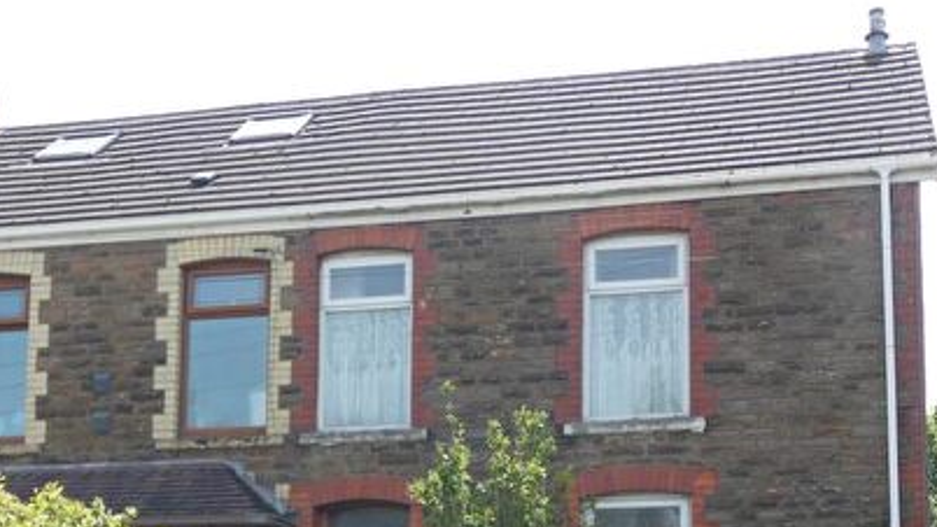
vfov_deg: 16.4
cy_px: 526
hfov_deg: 29.2
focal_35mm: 72
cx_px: 343
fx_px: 1789
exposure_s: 1/400
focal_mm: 6.8
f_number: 3.5
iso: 80
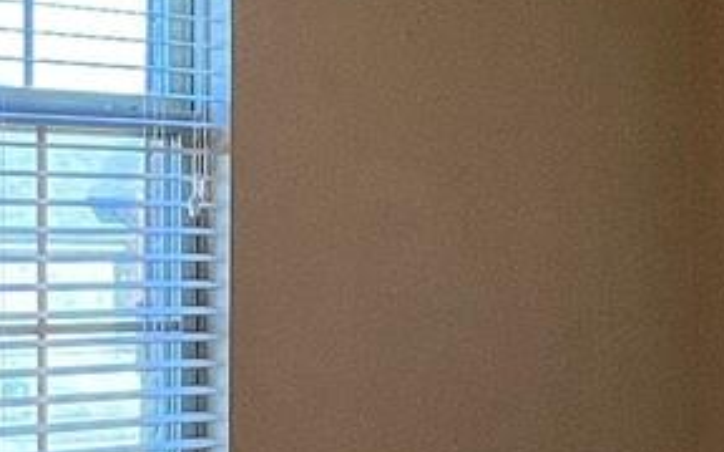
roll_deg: +0.1
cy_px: 286
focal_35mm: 98
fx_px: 1934
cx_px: 417
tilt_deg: -0.6
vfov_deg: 13.3
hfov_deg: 21.2
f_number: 1.8
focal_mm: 1.57
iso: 64
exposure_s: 1/122
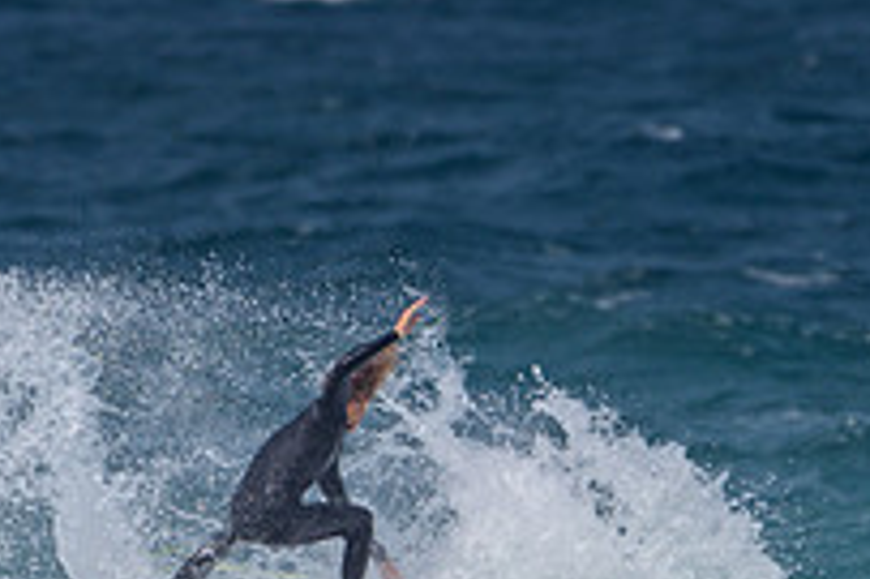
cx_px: 512
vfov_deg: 0.8
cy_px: 805
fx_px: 42377
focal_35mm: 1755
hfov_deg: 1.2
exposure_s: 1/2000
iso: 72
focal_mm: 500
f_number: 5.6
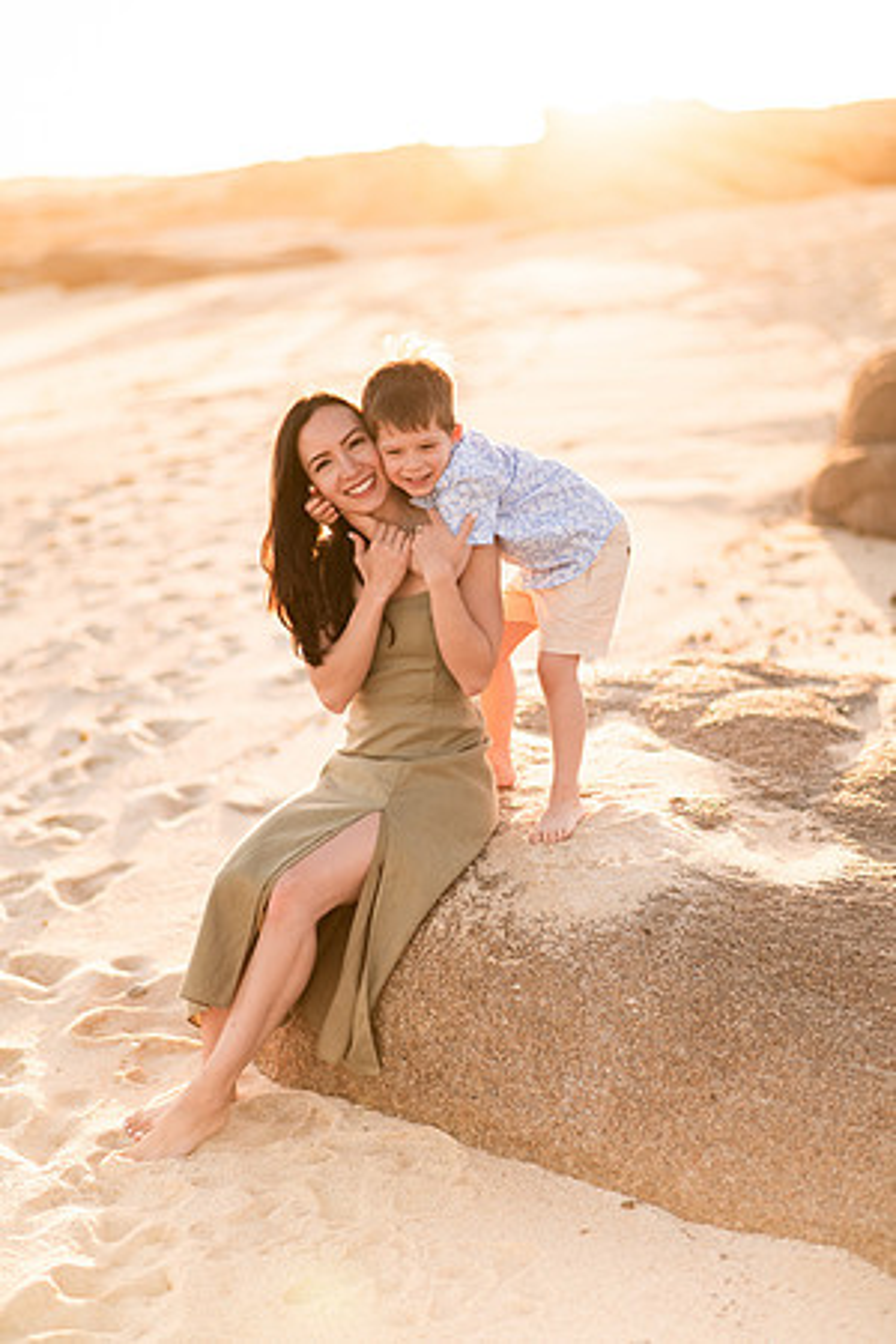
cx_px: 448
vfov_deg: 34.5
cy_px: 672
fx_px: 2165
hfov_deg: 23.4
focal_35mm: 58
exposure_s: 1/3200
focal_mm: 58
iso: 100
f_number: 1.6
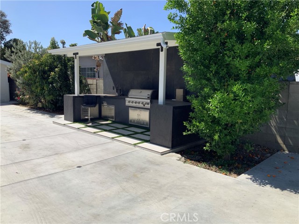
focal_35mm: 29
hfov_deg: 61.7
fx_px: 250
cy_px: 112
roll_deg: -0.7
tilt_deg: -8.2
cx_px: 150
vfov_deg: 48.2
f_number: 1.8
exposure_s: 1/2227
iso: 16
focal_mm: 3
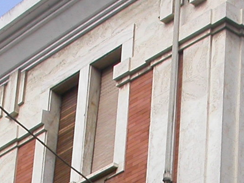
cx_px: 212
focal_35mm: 163
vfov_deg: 8.6
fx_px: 1148
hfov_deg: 12.1
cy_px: 380
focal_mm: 7.85
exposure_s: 1/245
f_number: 6.7
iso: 100
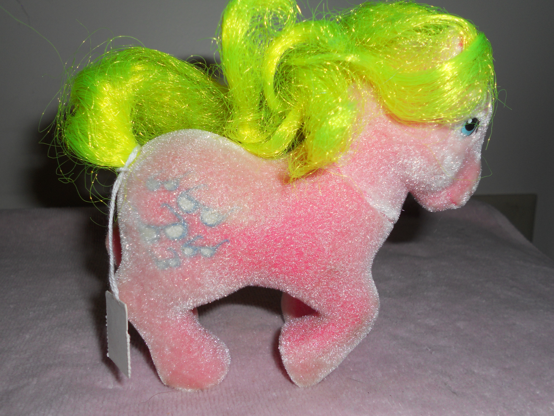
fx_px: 512
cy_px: 208
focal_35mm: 32
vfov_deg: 44.2
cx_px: 277
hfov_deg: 56.8
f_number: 8.8
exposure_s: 1/25
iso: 80
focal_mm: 5.8
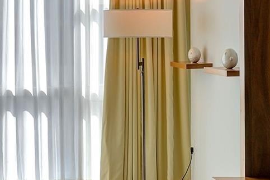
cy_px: 105
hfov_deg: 17.2
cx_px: -8
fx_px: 869
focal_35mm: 116
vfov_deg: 11.8
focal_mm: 35
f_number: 6.3
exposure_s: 1/100
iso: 100
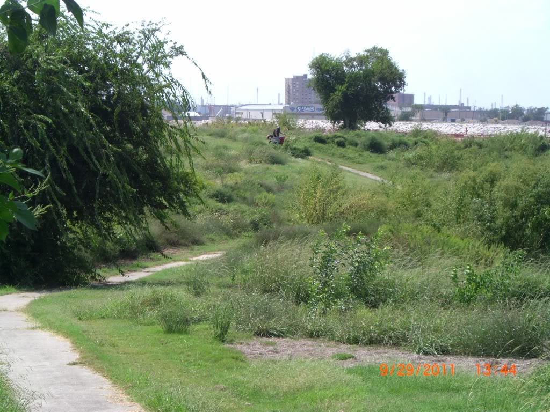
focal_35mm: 114
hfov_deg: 17.3
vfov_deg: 13.0
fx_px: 1811
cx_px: 275
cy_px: 206
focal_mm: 18.6
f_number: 5.2
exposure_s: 1/250
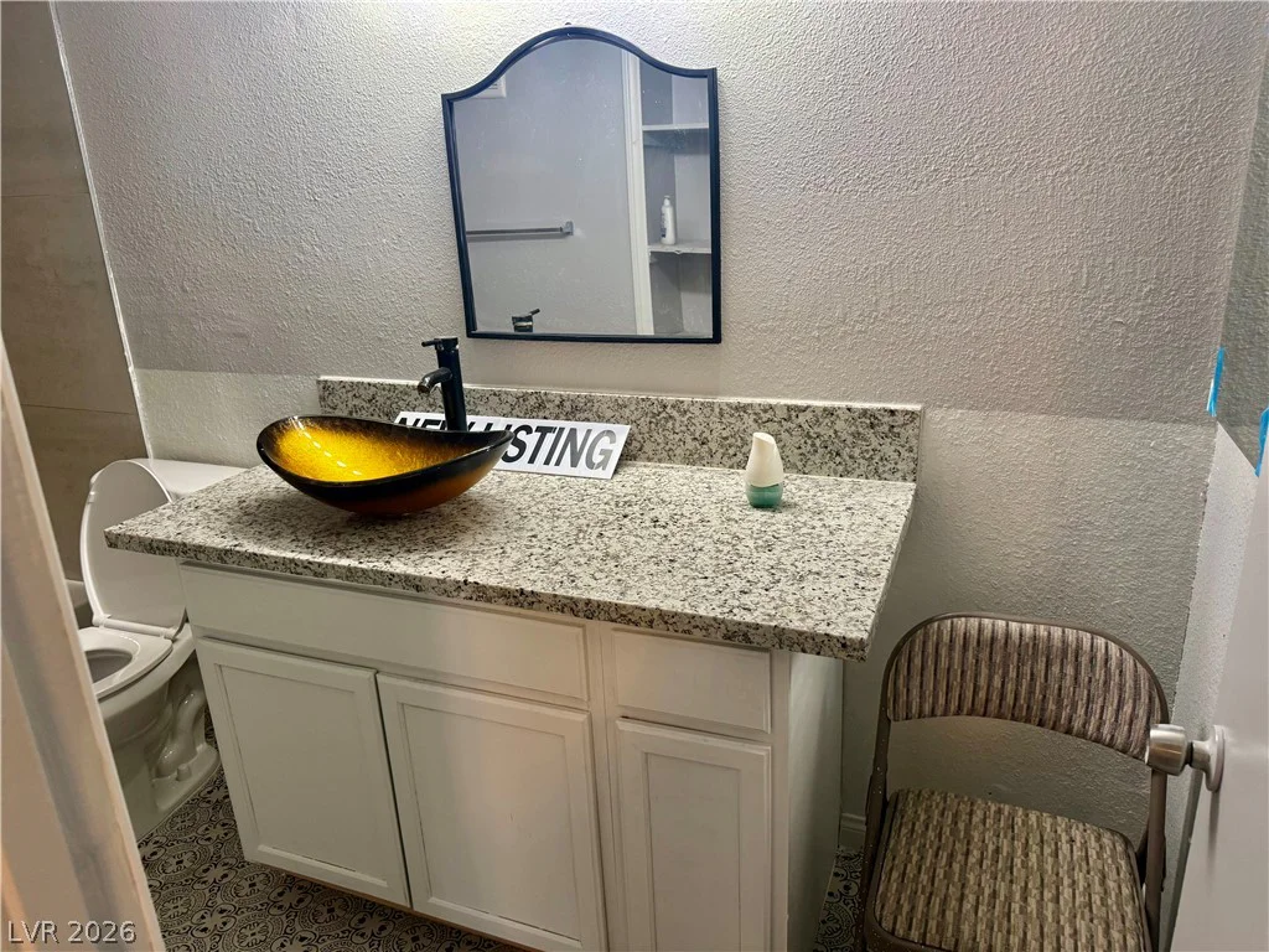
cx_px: 634
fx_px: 880
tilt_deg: -16.9
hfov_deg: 71.6
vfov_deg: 56.8
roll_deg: +2.5
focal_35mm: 24
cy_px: 476
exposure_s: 1/60
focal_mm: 6.76
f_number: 1.78
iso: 160
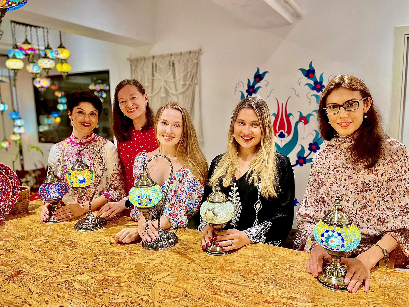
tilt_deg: -8.3
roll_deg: +1.6
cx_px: 204
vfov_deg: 53.1
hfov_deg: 67.3
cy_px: 154
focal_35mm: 26
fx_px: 307
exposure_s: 1/50
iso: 80
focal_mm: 4.2
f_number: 1.6
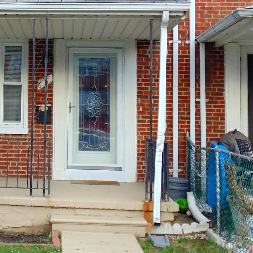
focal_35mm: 83
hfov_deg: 20.2
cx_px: -7
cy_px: 63
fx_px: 686
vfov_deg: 20.7
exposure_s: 1/100
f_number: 3.6
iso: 80
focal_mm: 7.4
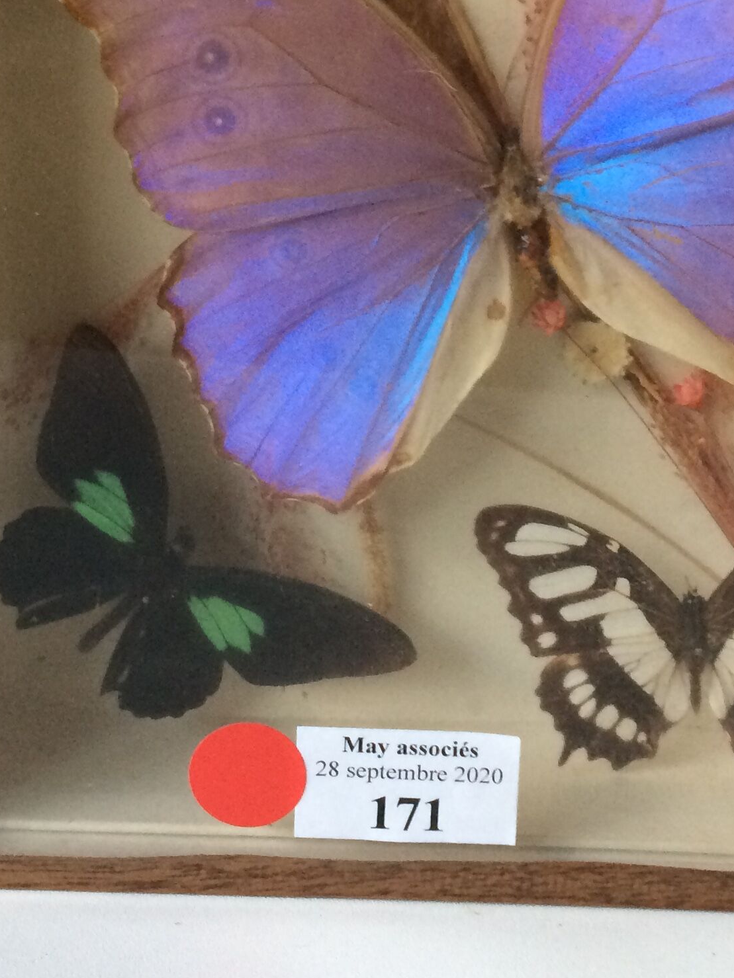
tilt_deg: -13.5
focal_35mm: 64
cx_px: 425
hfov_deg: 22.9
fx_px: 1810
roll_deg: -2.9
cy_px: 221
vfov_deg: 29.7
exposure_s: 1/33
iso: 160
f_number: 2.2
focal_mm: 4.15
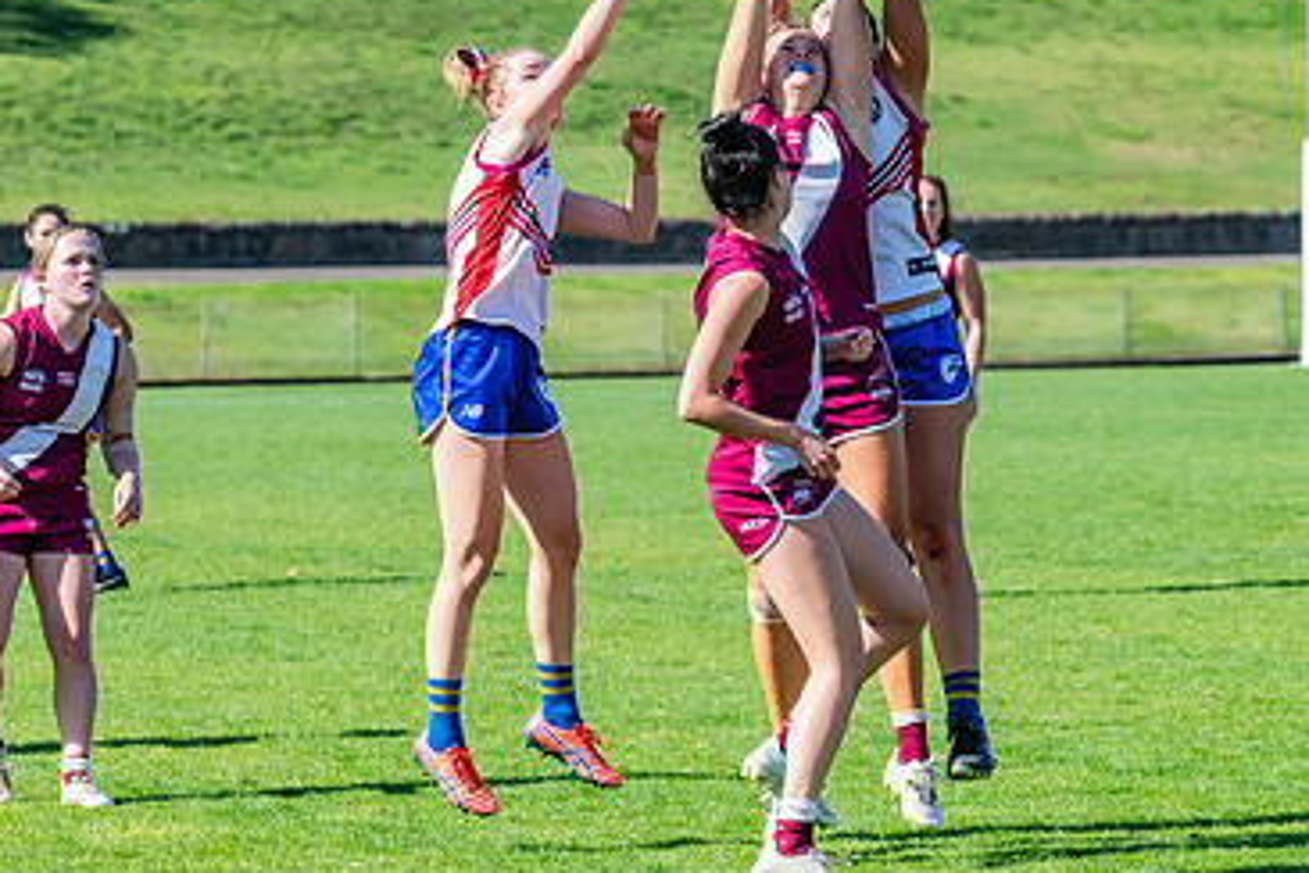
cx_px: 923
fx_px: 9817
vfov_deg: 5.1
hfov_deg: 7.6
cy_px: 267
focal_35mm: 270
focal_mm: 170
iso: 800
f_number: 7.1
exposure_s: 1/1250
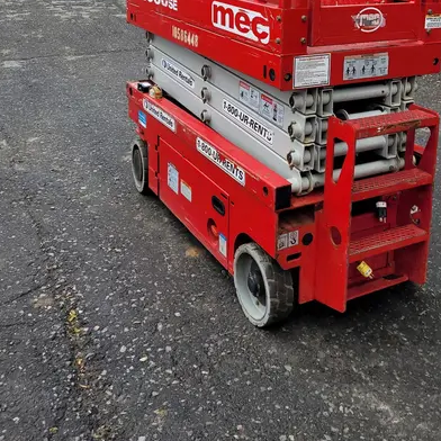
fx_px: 620
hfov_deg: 38.9
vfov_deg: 37.0
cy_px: 55
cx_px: 282
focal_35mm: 43
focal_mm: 5.4
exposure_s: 1/360
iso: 40
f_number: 1.8
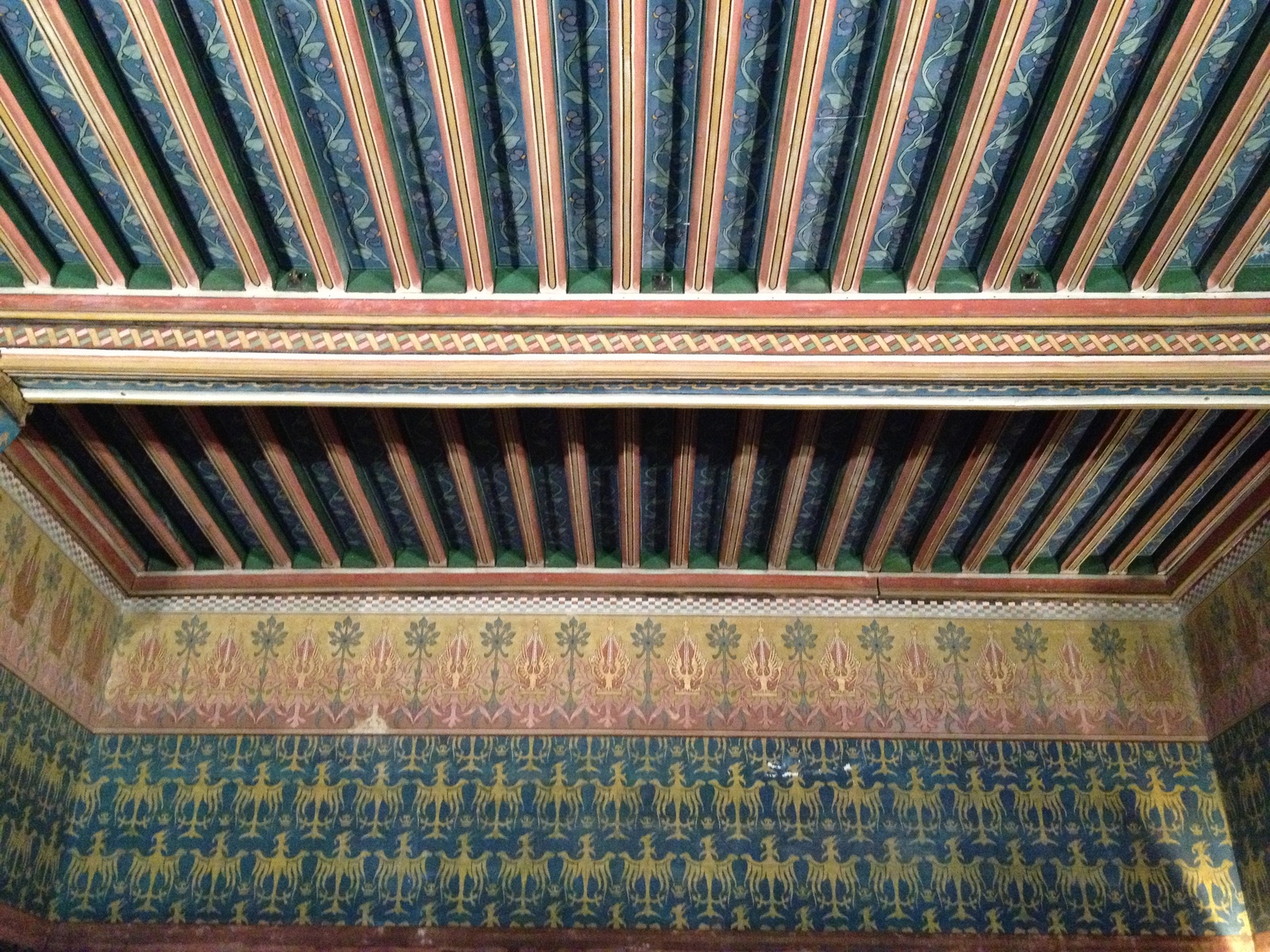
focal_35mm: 35
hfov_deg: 52.6
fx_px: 1284
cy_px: 476
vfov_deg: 40.7
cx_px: 635
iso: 800
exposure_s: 1/15
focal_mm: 4.28
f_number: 2.4
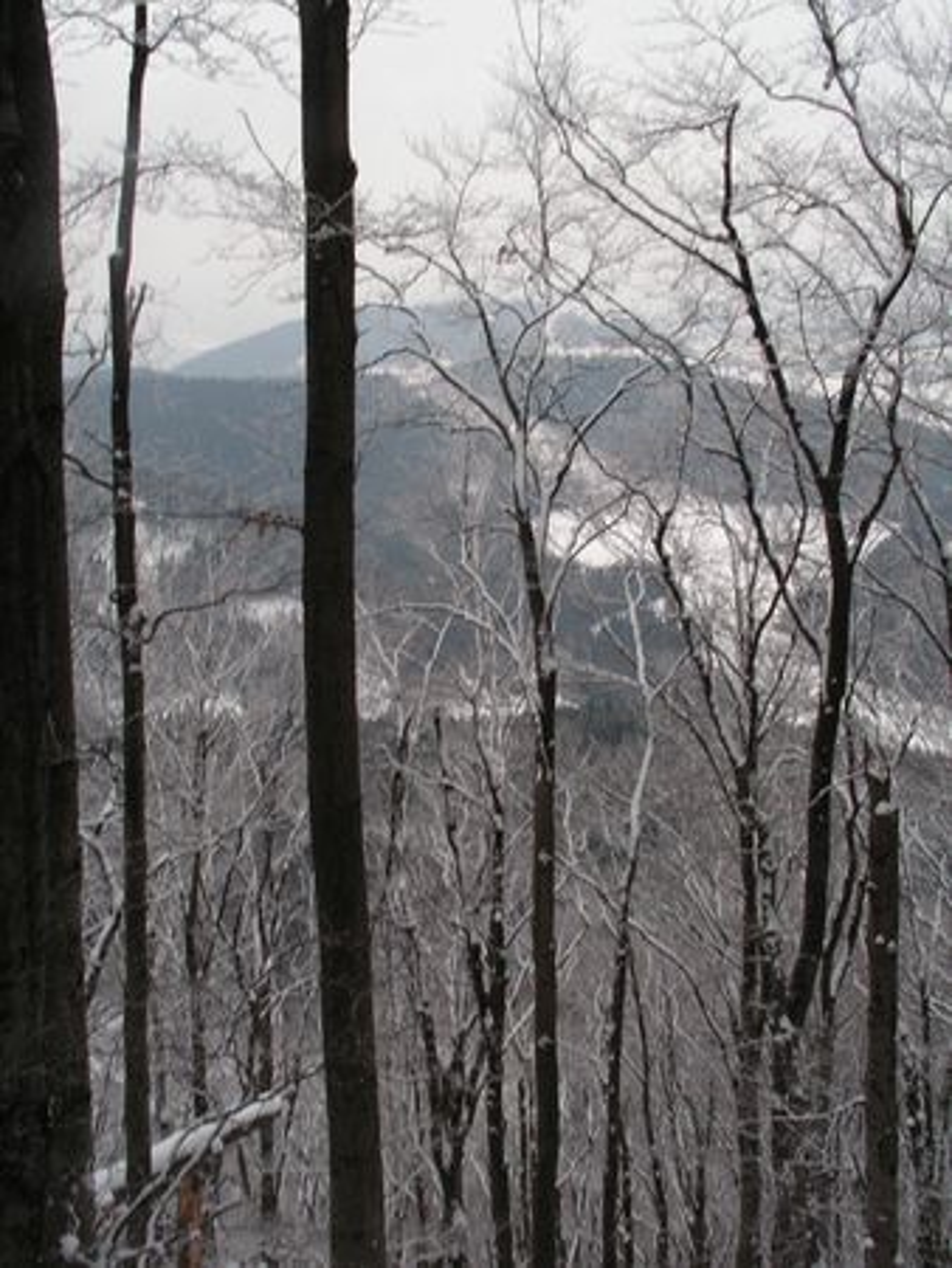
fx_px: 1685
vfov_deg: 41.2
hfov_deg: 31.5
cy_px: 634
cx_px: 476
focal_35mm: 46
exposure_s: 1/50
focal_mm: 7.8
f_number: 8
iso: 100
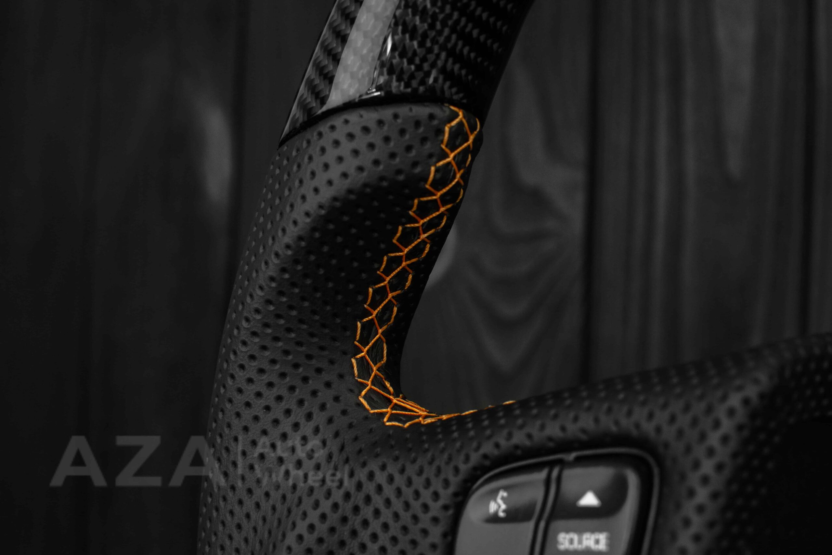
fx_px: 1213
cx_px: 416
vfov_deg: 25.8
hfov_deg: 37.8
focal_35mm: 52
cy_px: 278
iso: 500
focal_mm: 35
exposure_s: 1/125
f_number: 6.3
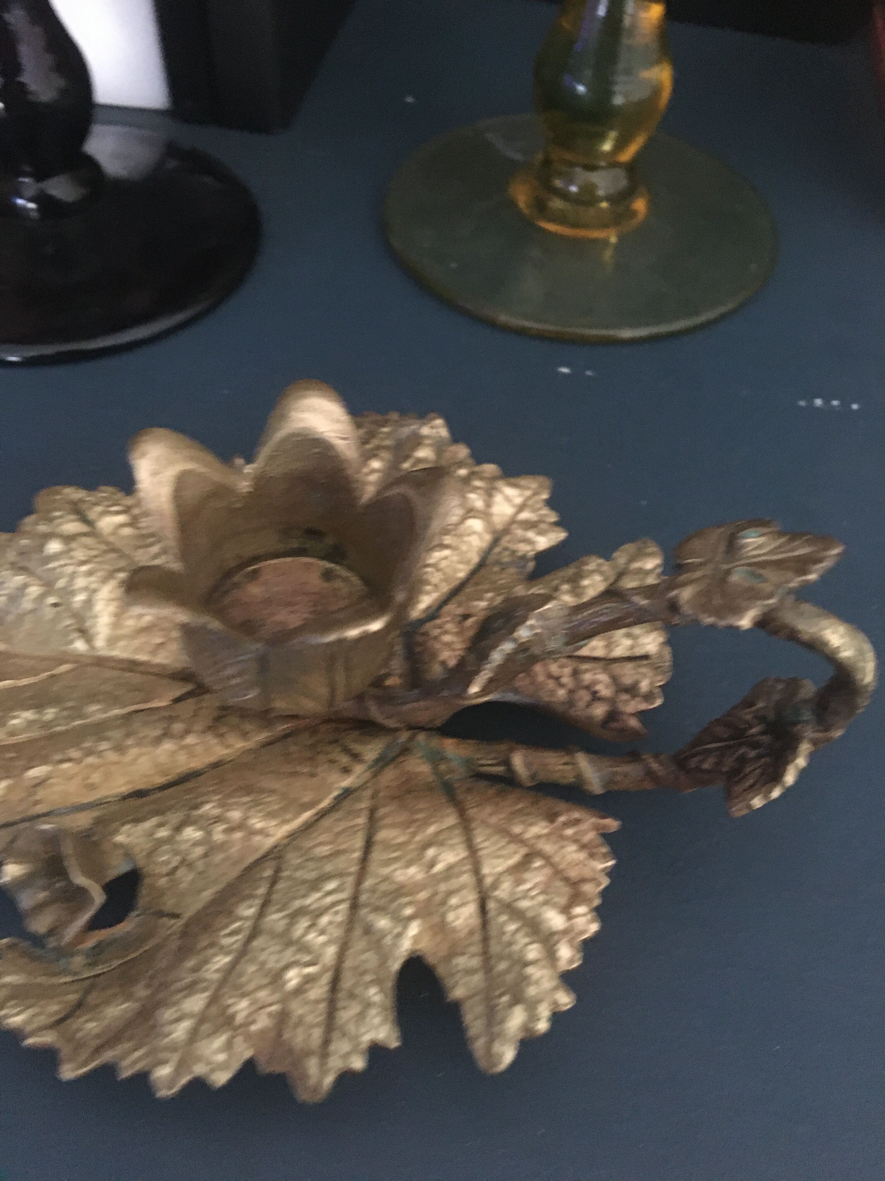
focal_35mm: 29
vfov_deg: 61.7
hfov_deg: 48.2
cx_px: 442
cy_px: 590
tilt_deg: -51.2
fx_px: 989
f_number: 2.2
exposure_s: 1/17
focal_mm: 4.15
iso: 500
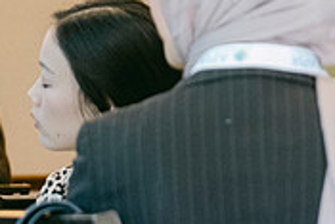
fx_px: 2980
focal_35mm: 320
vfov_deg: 4.3
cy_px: 122
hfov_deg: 6.4
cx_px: 435
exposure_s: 1/125
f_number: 2.8
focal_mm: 63.4
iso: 2500
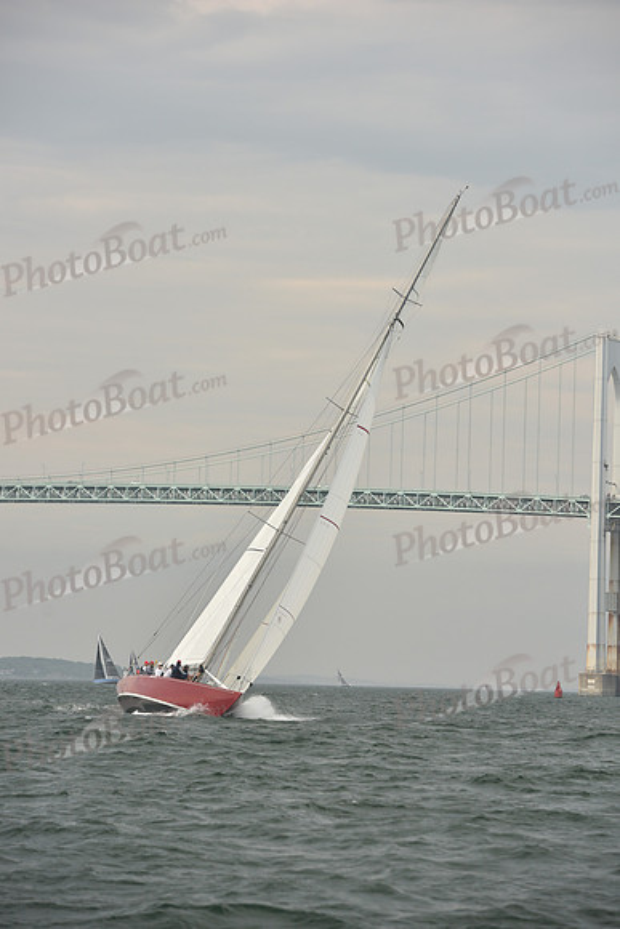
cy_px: 464
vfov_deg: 15.8
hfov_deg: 10.6
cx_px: 310
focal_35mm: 130
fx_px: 3356
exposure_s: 1/500
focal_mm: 130
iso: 250
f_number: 5.6
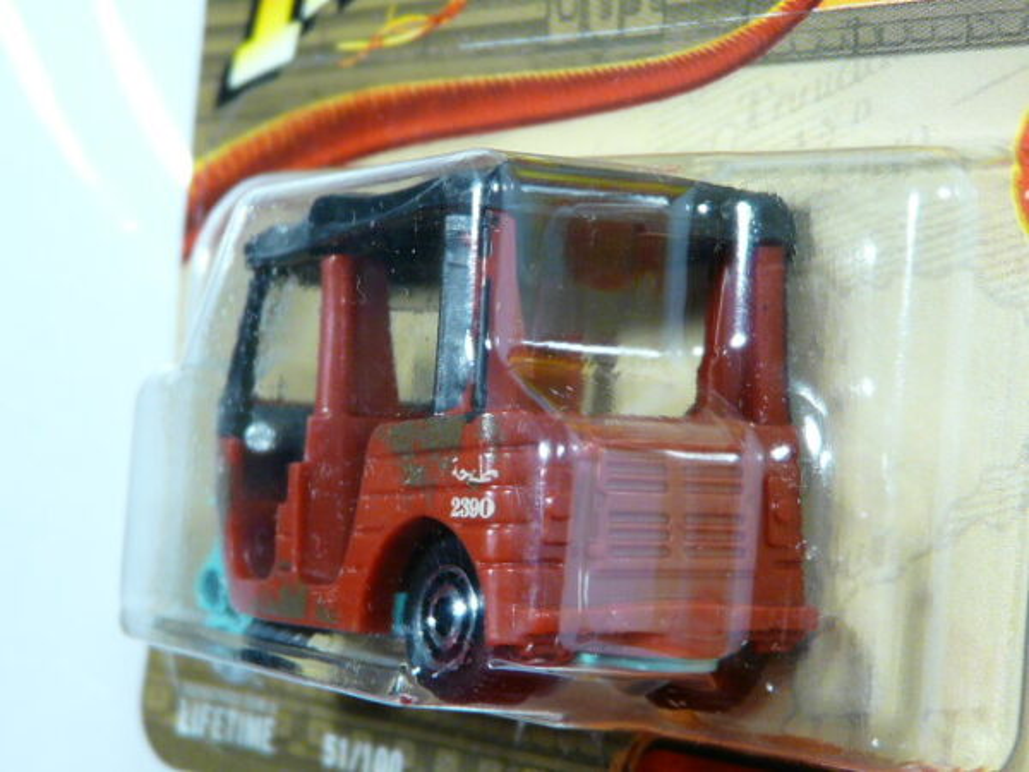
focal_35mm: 84
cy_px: 386
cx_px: 514
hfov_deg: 23.3
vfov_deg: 17.6
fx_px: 2497
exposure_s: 1/50
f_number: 3.2
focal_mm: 8.8
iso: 160
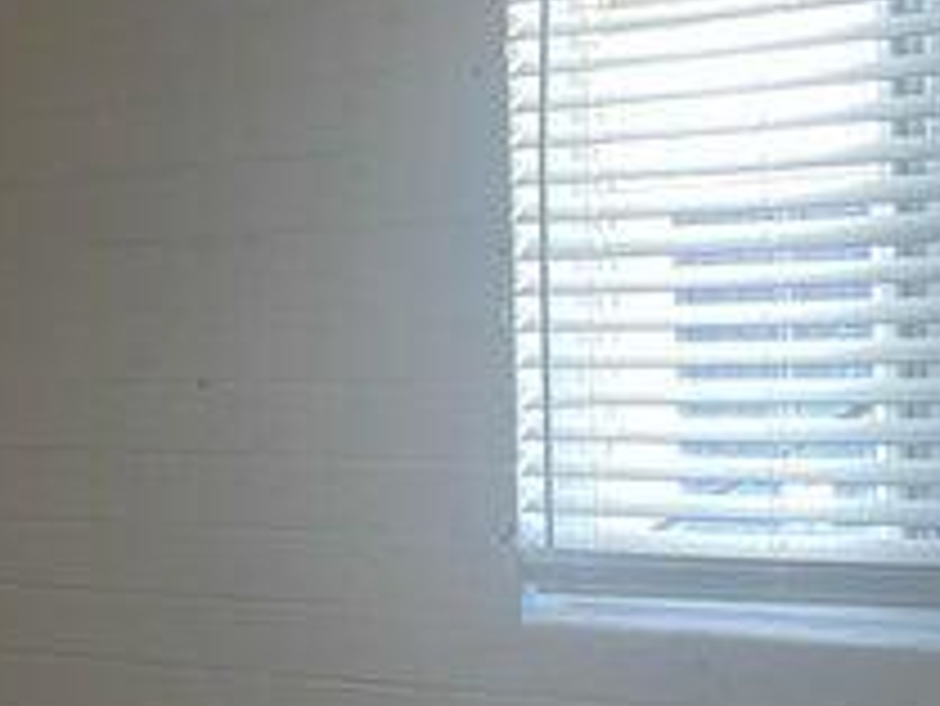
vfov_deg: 14.0
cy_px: 450
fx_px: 2880
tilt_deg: -1.6
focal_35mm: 106
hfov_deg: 16.9
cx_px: -439
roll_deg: +2.0
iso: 80
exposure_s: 1/60
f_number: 1.6
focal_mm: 4.2
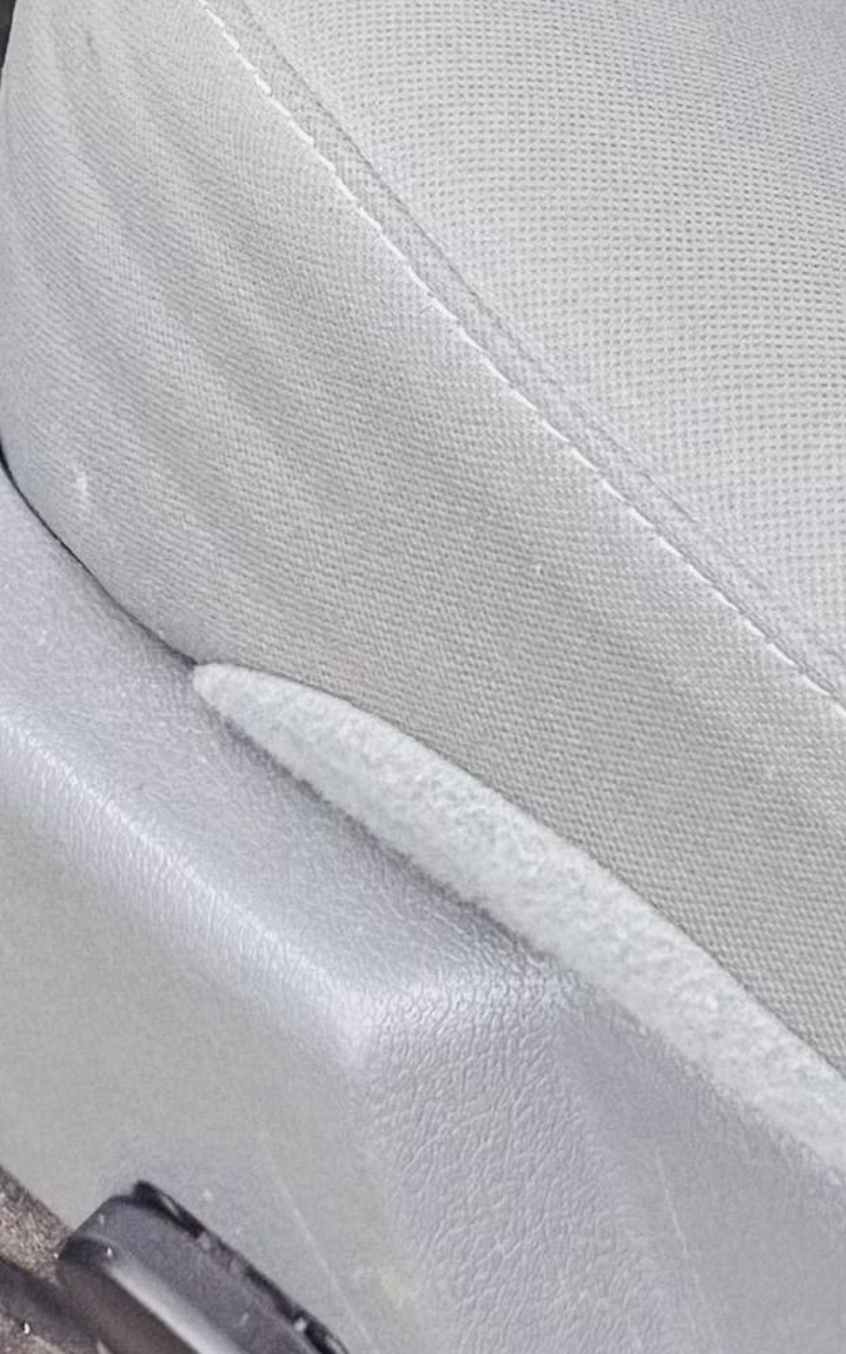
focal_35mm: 146
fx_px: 5385
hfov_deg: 8.5
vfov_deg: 11.1
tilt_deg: -14.2
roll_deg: +2.3
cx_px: 1716
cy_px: -2243
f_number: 1.78
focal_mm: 6.76
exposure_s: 1/535
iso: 80
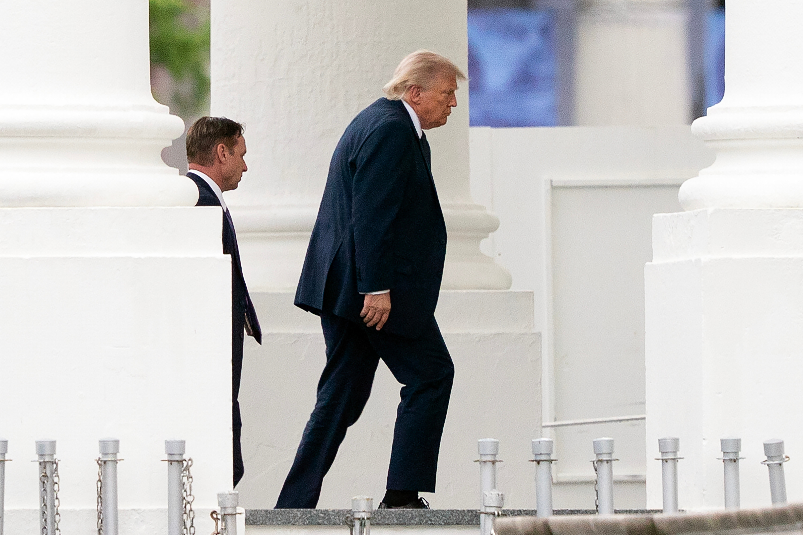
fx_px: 6692
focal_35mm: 300
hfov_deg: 6.9
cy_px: 268
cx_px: 402
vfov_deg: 4.6
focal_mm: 300
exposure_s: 1/320
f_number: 3.5
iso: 1000
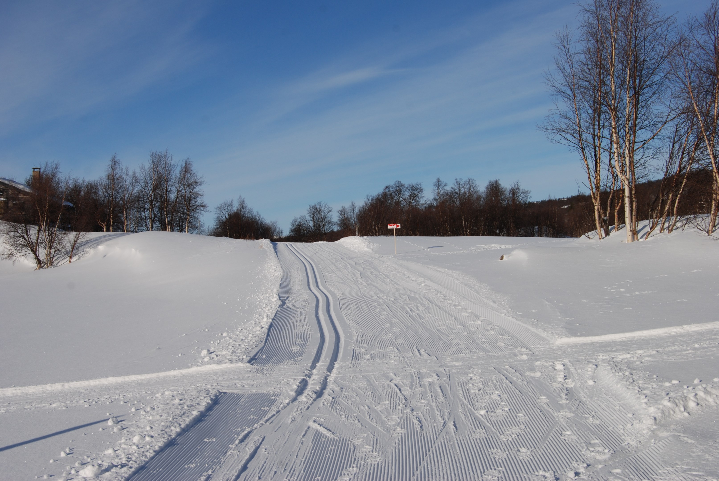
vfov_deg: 29.0
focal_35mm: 46
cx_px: 360
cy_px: 240
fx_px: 930
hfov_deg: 42.3
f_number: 10
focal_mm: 31
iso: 100
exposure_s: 1/400
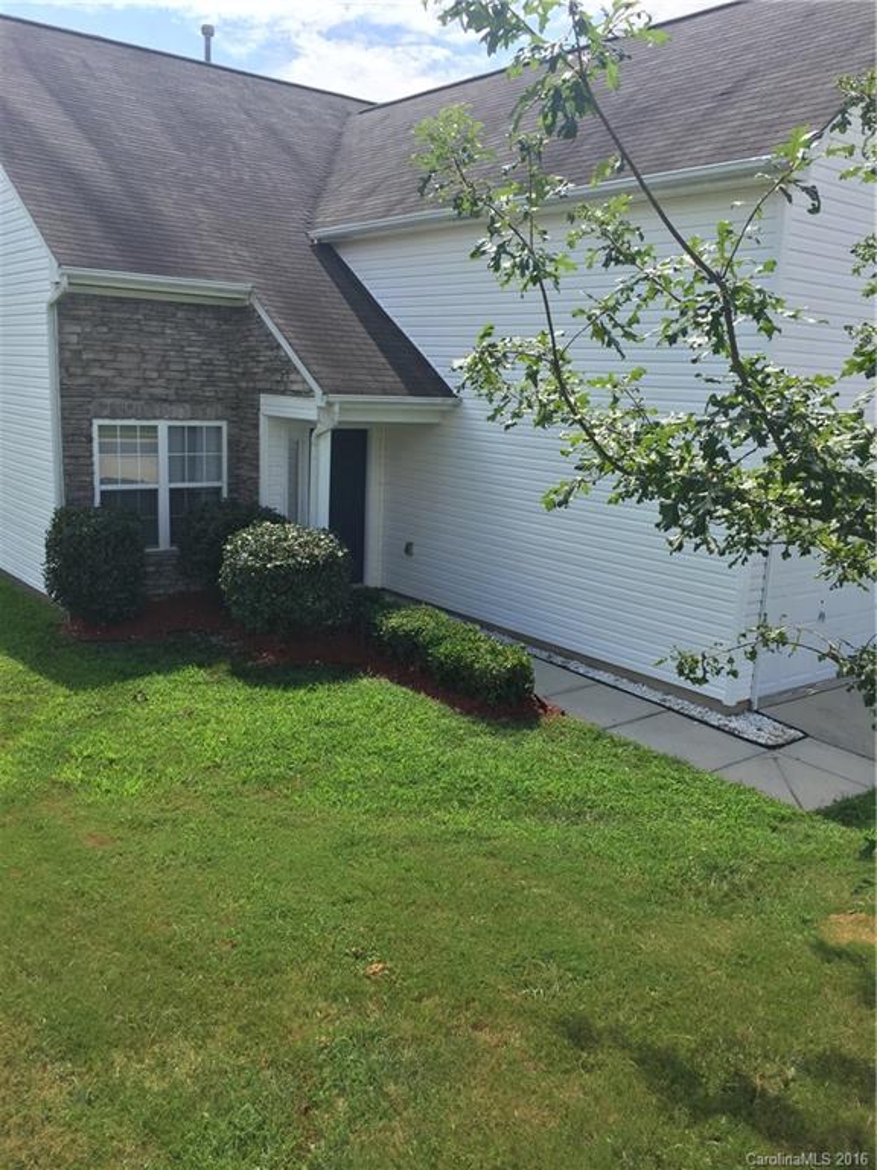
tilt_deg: -10.4
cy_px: 585
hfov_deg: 48.2
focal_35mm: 29
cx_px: 438
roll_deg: -2.5
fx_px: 980
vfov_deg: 61.7
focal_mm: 4.15
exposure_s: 1/1099
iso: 32
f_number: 2.2
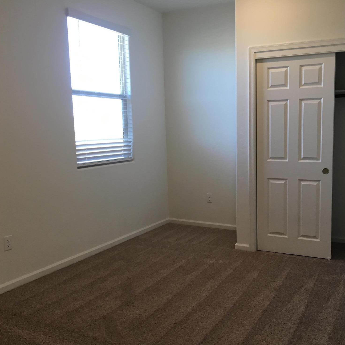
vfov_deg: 47.2
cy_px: 176
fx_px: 395
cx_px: 220
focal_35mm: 35
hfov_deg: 46.7
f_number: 2.2
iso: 25
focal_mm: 4.15
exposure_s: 1/30
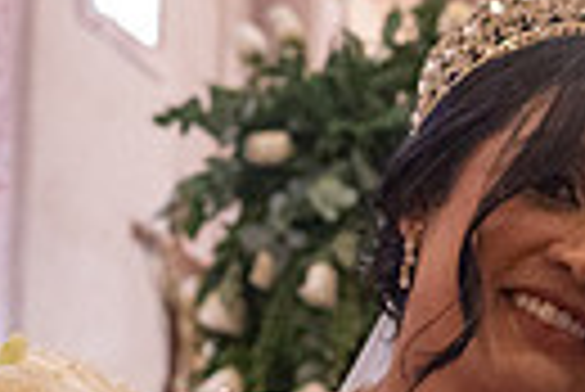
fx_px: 2538
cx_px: 846
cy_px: 489
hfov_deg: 12.6
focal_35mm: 156
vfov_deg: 8.7
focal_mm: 35
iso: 2500
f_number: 5
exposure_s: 1/100
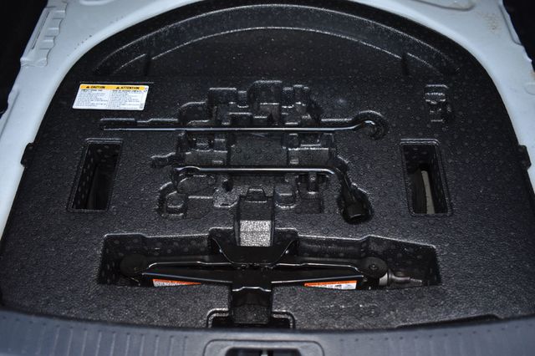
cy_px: 178
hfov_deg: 57.2
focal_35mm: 33
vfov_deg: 39.9
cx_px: 268
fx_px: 490
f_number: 4
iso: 800
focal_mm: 22
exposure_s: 1/60
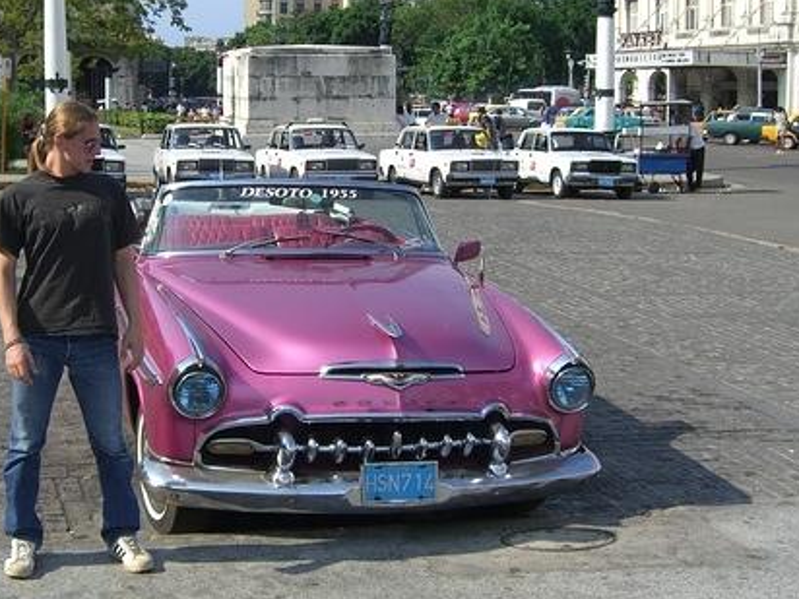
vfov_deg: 24.8
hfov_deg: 32.5
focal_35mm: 59
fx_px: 1362
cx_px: 281
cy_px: 231
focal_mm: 7.9
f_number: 4
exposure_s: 1/500
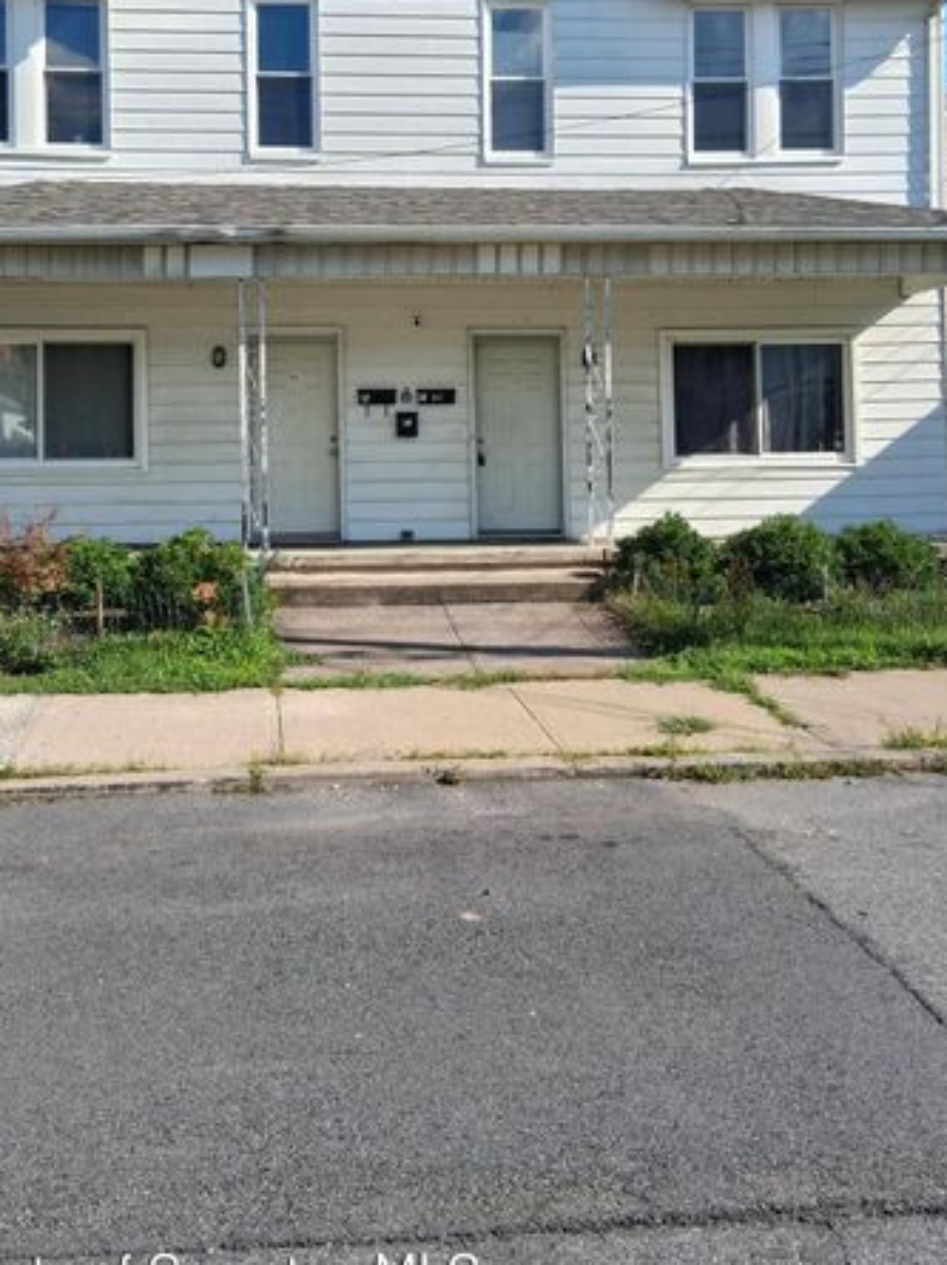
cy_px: 414
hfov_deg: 36.7
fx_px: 1425
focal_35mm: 39
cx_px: 404
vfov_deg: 47.1
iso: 25
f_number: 1.8
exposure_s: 1/415
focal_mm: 3.98
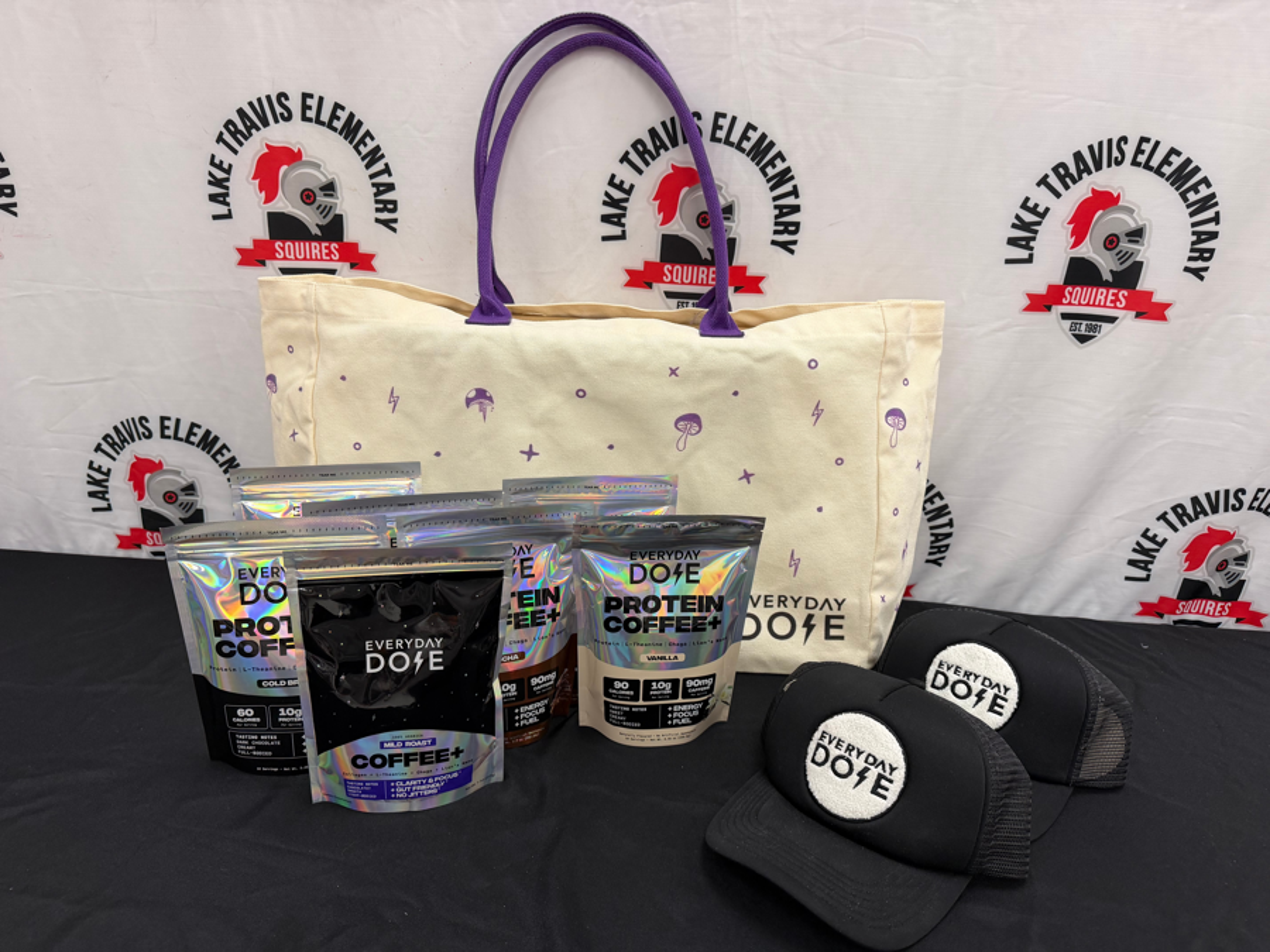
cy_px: 476
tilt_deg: -20.8
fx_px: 881
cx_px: 635
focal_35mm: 24
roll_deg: -2.2
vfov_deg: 56.8
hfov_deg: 71.6
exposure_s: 1/120
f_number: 1.78
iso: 200
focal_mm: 6.76
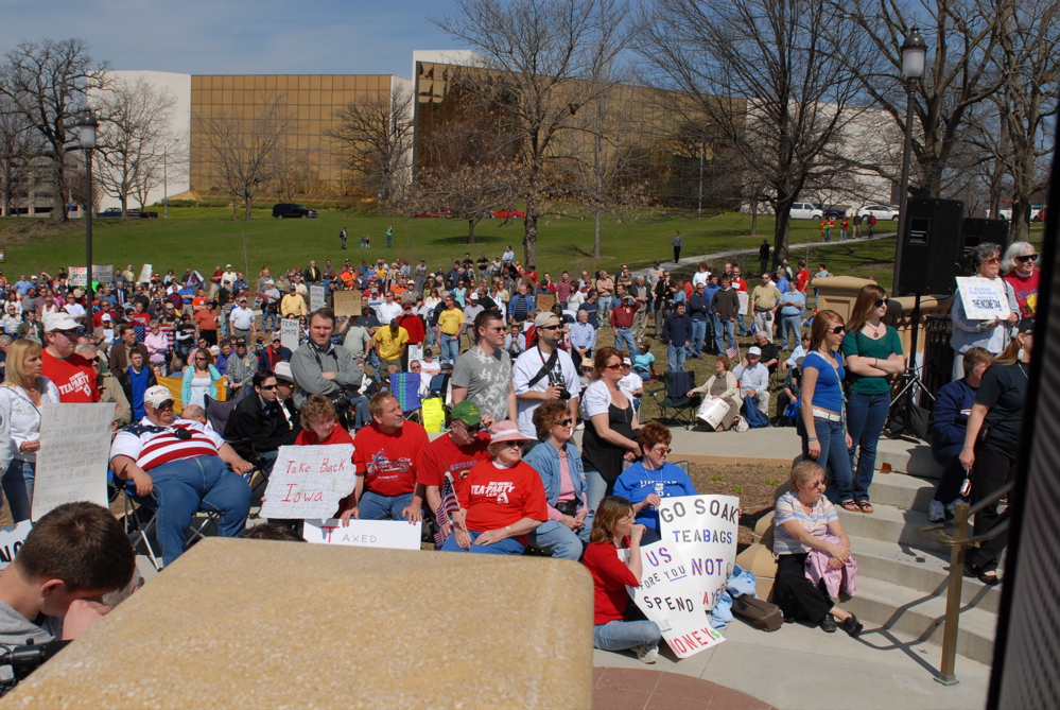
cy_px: 355
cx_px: 530
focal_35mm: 36
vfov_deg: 37.0
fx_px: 1061
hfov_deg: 53.1
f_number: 10
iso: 100
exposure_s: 1/350
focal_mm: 24
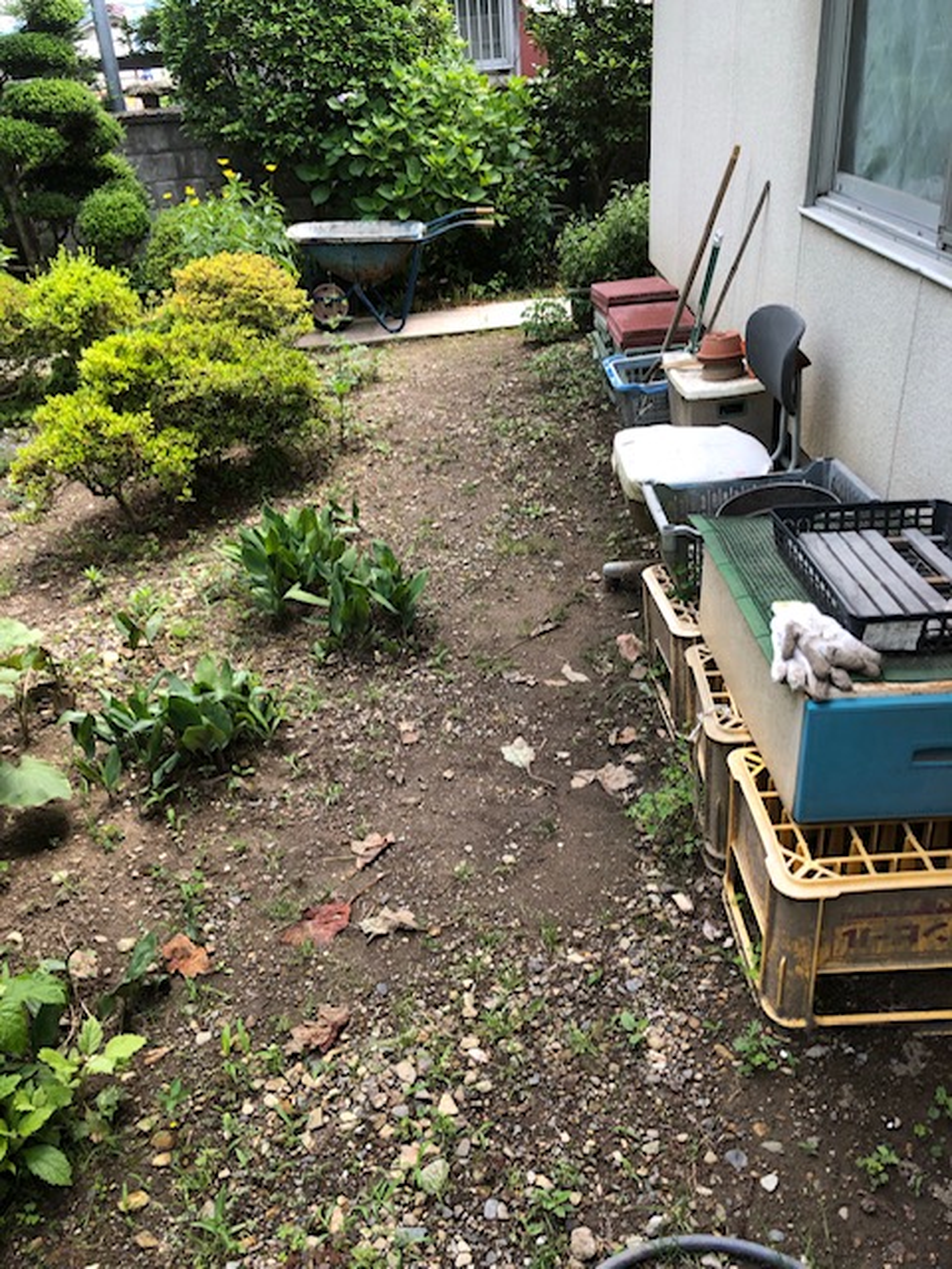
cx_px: 476
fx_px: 1027
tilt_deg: -32.2
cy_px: 634
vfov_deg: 63.4
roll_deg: +0.0
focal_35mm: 28
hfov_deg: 49.7
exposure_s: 1/195
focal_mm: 3.99
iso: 20
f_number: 1.8
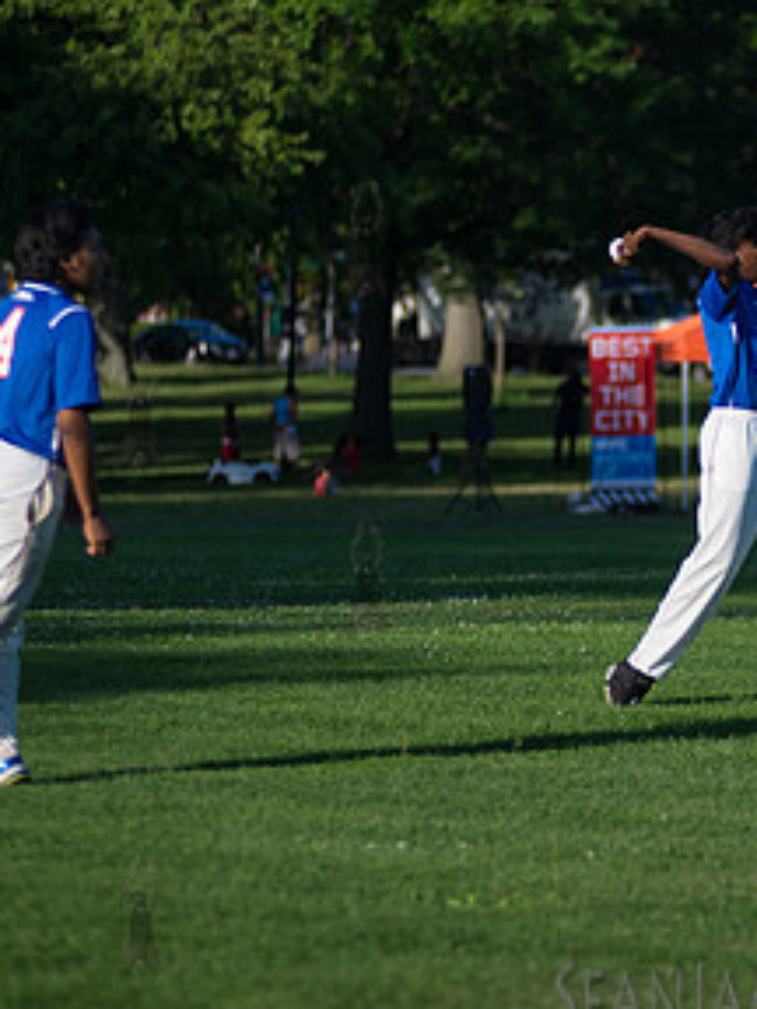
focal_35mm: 242
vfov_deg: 8.2
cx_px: 817
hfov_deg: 6.1
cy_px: 405
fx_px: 7056
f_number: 2.8
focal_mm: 125
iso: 200
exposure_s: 1/3200
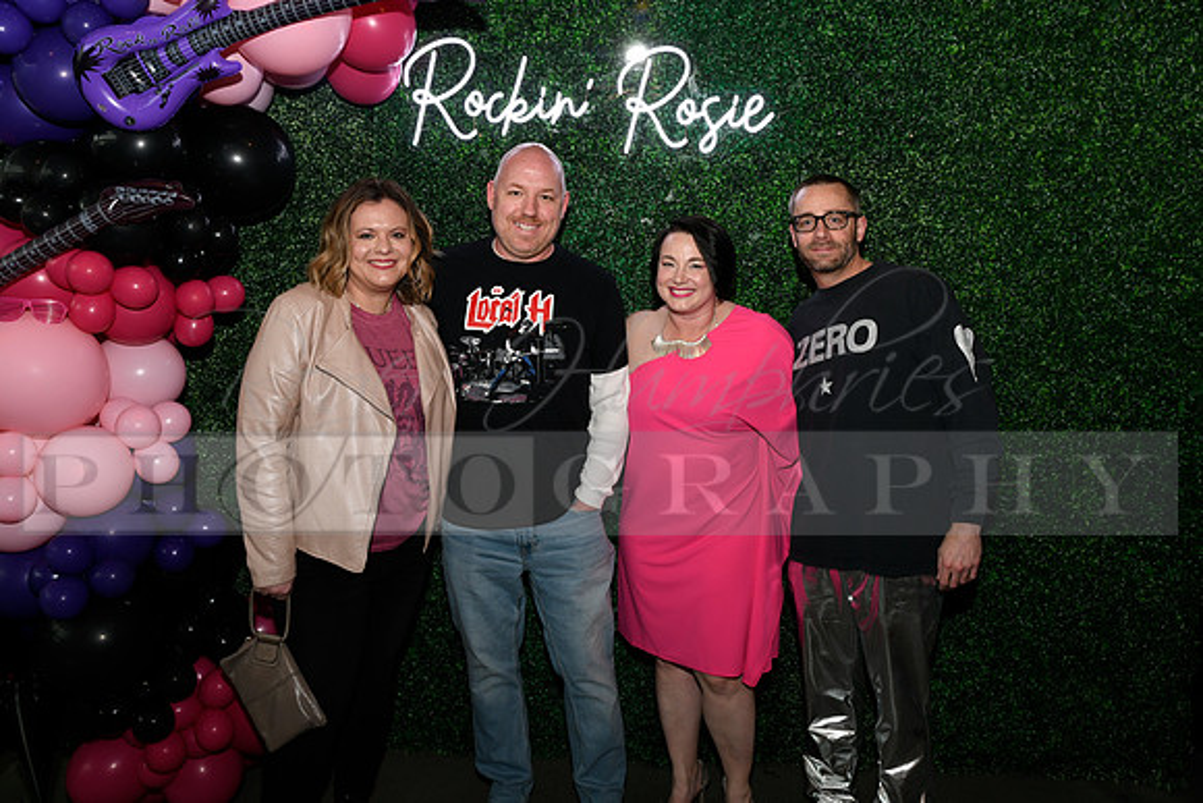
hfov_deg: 63.6
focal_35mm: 29
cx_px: 602
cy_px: 402
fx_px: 969
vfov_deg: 45.0
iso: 500
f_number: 6.3
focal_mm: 29
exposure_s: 1/60
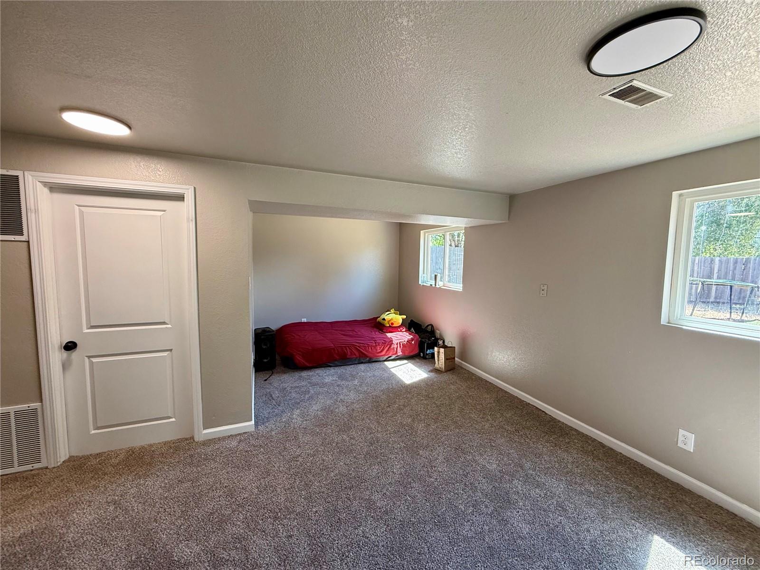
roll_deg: -0.7
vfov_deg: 85.7
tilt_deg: -4.2
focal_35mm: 14
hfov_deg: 102.1
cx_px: 380
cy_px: 285
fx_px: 307
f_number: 2.2
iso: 200
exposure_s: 1/120
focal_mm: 2.22
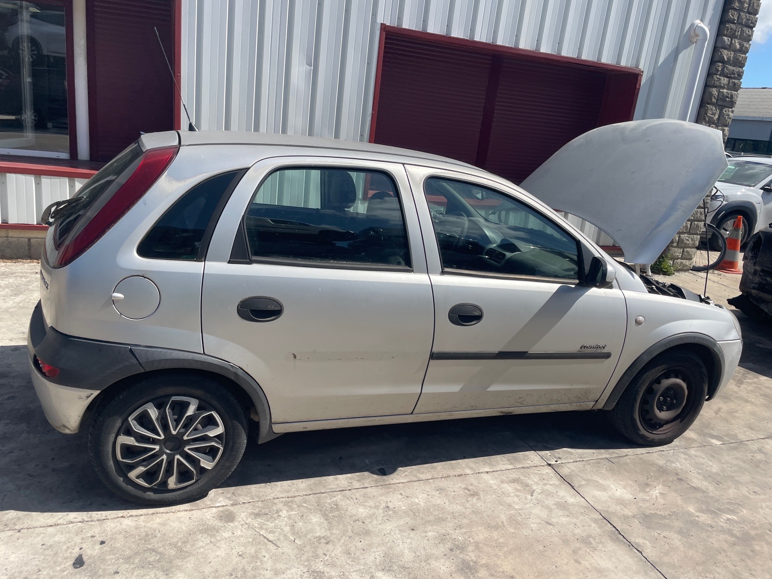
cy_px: 290
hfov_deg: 67.3
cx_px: 386
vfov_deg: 53.1
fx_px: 580
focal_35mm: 26
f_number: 1.6
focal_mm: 4.2
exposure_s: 1/3205
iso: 32
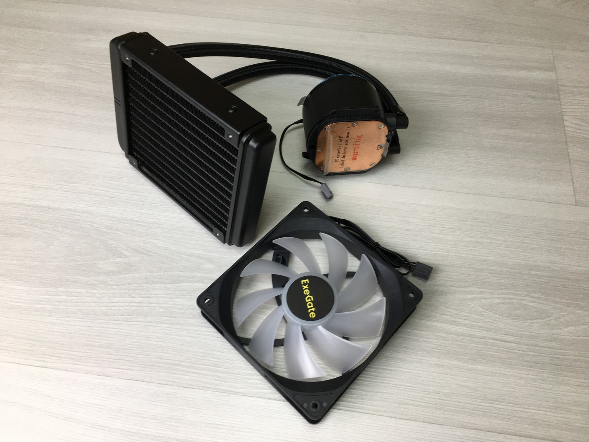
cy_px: 221
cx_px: 294
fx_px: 493
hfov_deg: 61.7
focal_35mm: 29
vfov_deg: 48.2
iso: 40
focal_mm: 4.15
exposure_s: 1/100
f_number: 2.2
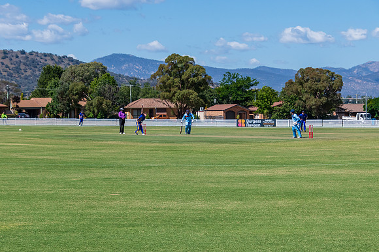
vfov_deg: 11.1
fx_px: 1300
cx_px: 170
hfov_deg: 16.6
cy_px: 139
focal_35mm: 124
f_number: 6.3
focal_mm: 75
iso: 400
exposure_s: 1/3200
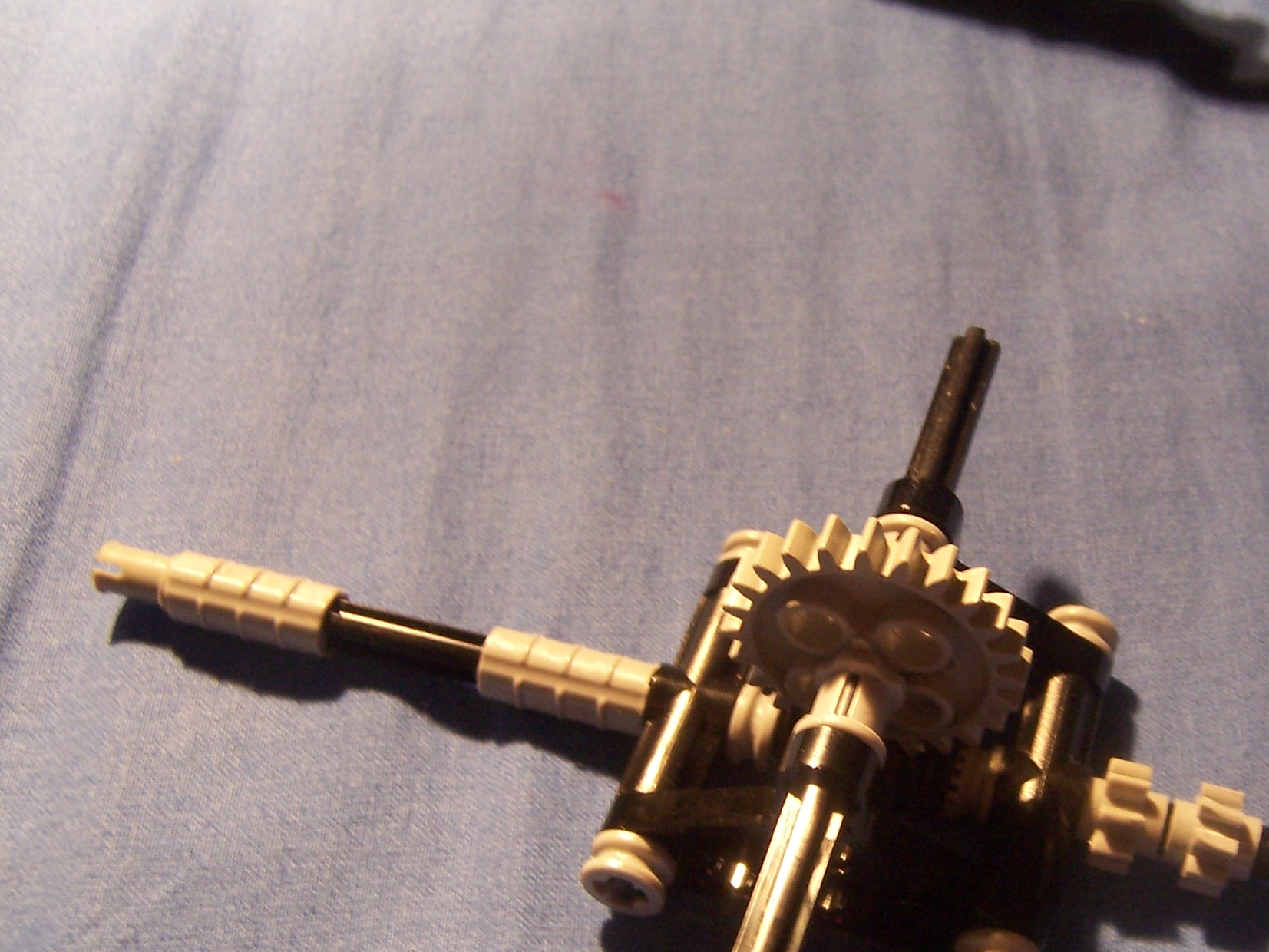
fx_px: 1686
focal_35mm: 46
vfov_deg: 31.2
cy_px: 659
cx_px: 861
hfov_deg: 40.6
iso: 140
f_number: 3.4
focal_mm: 5.5
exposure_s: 1/20
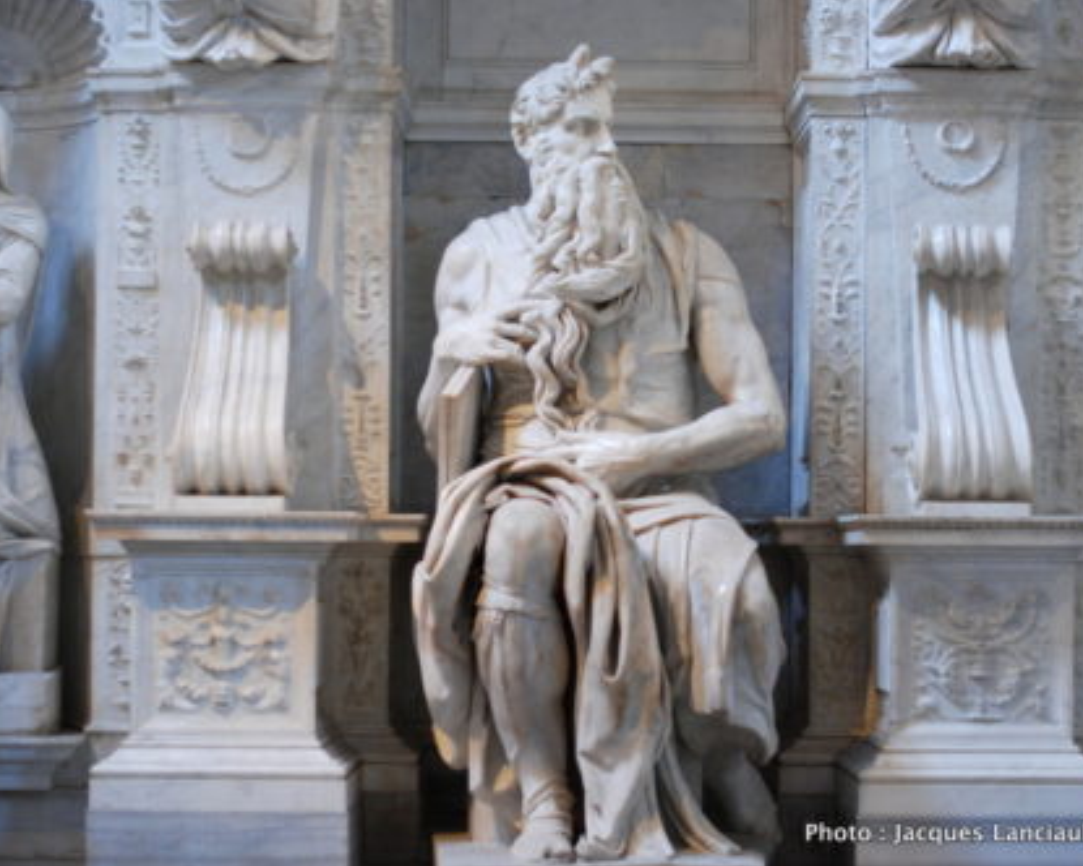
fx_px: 2724
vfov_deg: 18.1
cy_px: 434
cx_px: 603
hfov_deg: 22.5
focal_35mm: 85
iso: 800
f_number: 2.2
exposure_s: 1/30
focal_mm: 50
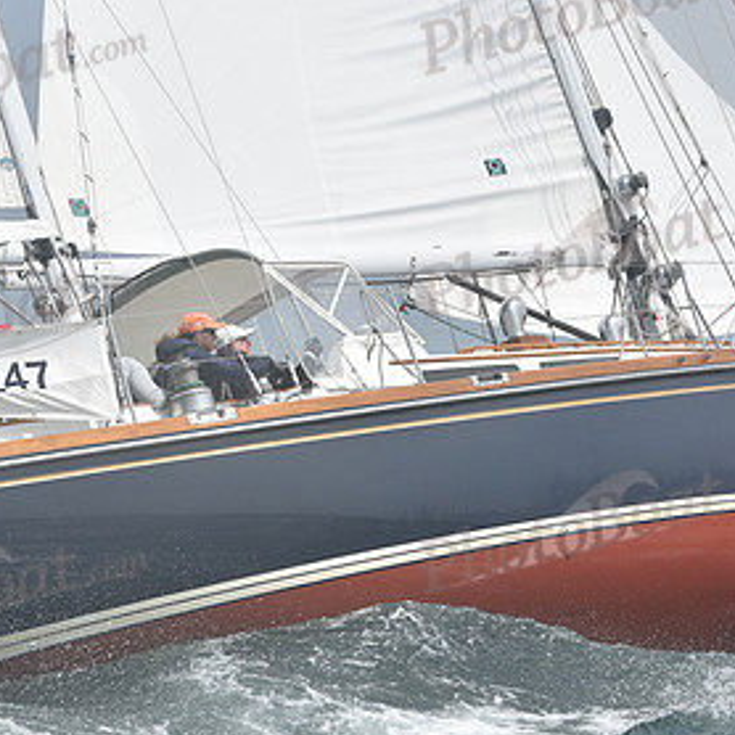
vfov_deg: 14.1
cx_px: 286
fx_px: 2979
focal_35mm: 124
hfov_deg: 14.1
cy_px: 424
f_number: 11
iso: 320
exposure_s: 1/800
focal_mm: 70
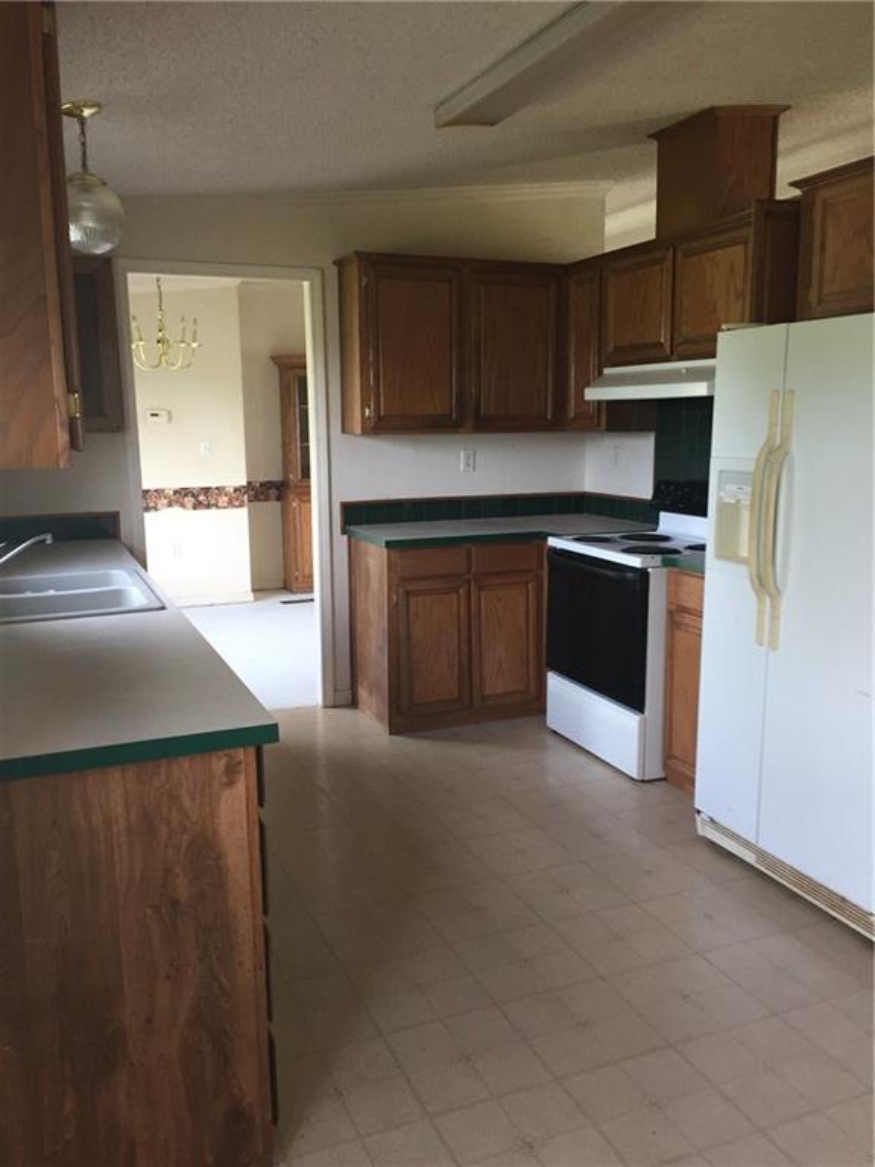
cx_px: 438
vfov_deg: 61.7
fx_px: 977
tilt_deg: -11.3
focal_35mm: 29
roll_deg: -0.5
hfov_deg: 48.2
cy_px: 584
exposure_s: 1/30
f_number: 2.2
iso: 80
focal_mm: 4.15
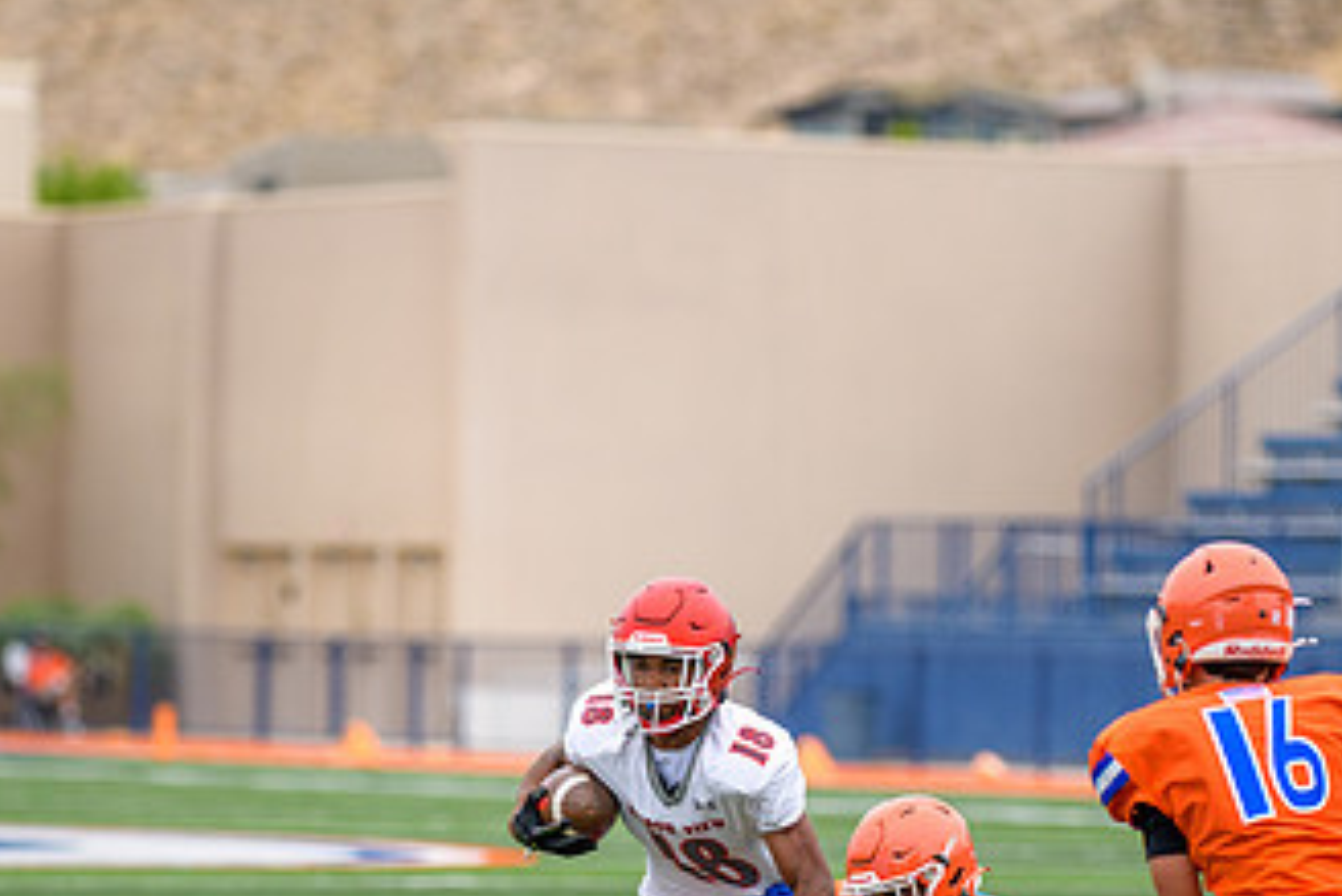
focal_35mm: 318
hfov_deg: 6.5
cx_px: 651
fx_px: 11859
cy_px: 783
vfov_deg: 4.3
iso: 320
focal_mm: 180
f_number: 2.8
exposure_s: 1/800
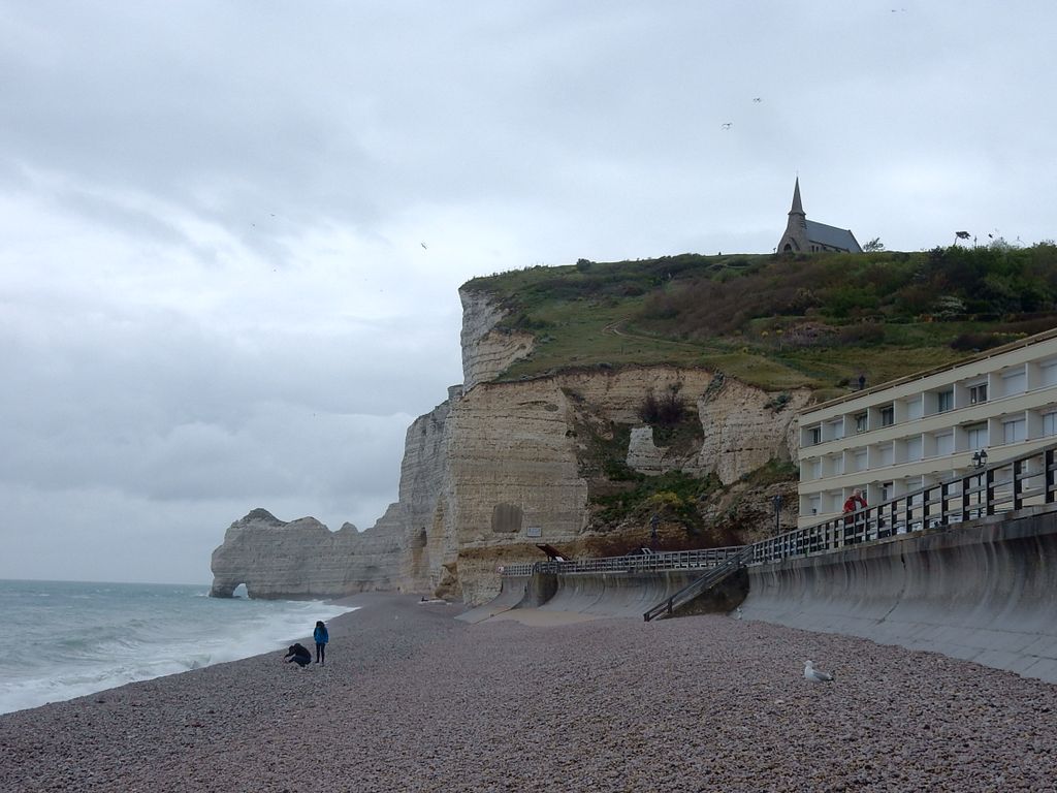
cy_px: 396
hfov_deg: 38.2
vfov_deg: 29.1
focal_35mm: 50
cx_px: 528
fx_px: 1527
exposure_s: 1/800
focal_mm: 9
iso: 125
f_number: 4.5
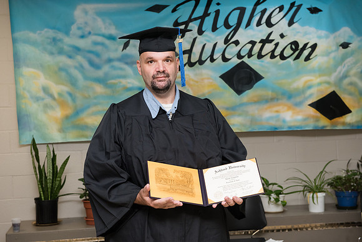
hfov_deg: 33.4
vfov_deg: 22.6
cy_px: 121
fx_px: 603
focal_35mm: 60
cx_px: 181
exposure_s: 1/160
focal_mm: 60
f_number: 6.3
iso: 1600
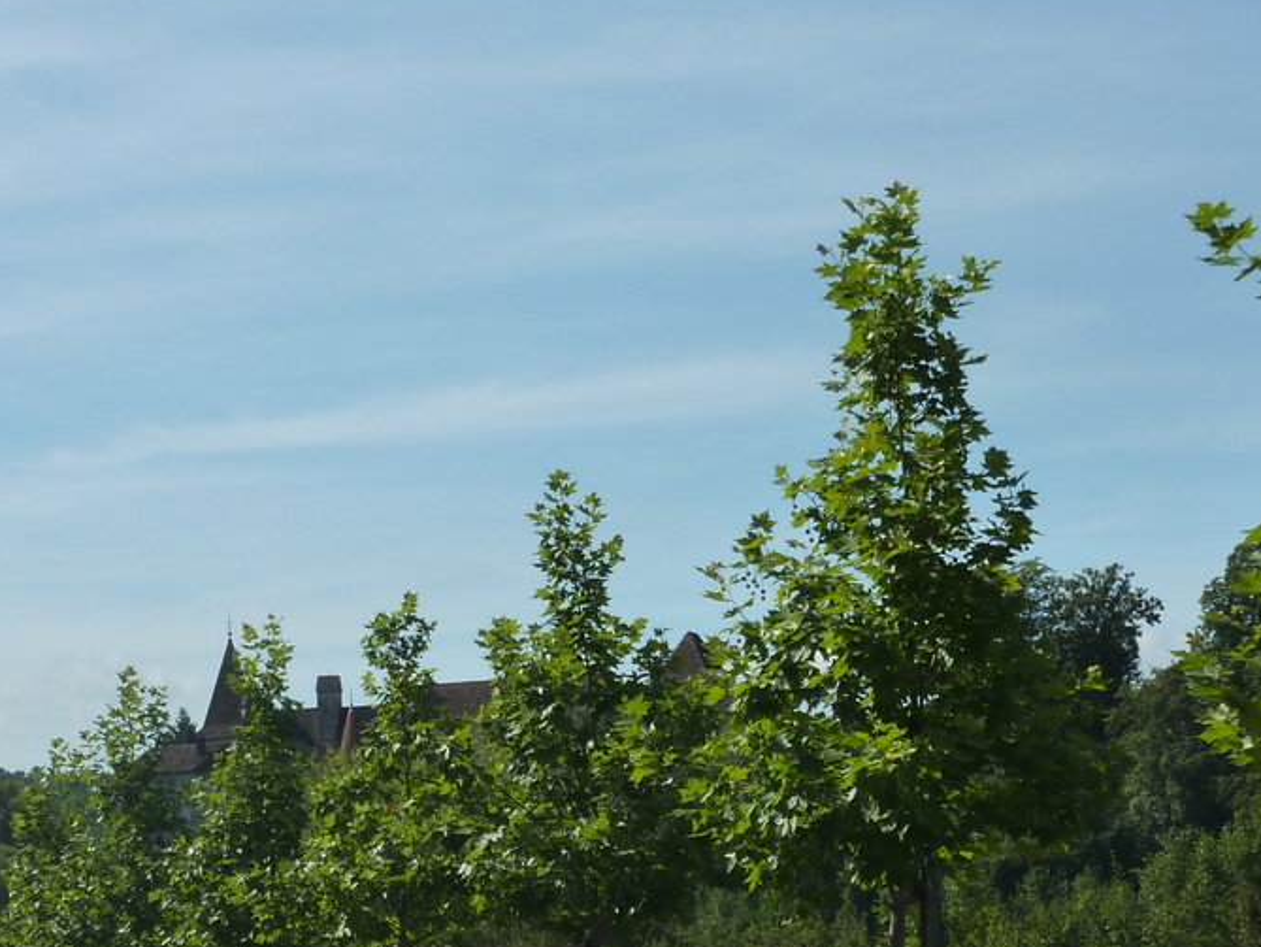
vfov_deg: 13.1
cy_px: 707
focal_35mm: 113
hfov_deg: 17.3
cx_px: 281
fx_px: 4117
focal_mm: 10.3
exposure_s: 1/500
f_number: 5.6
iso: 125
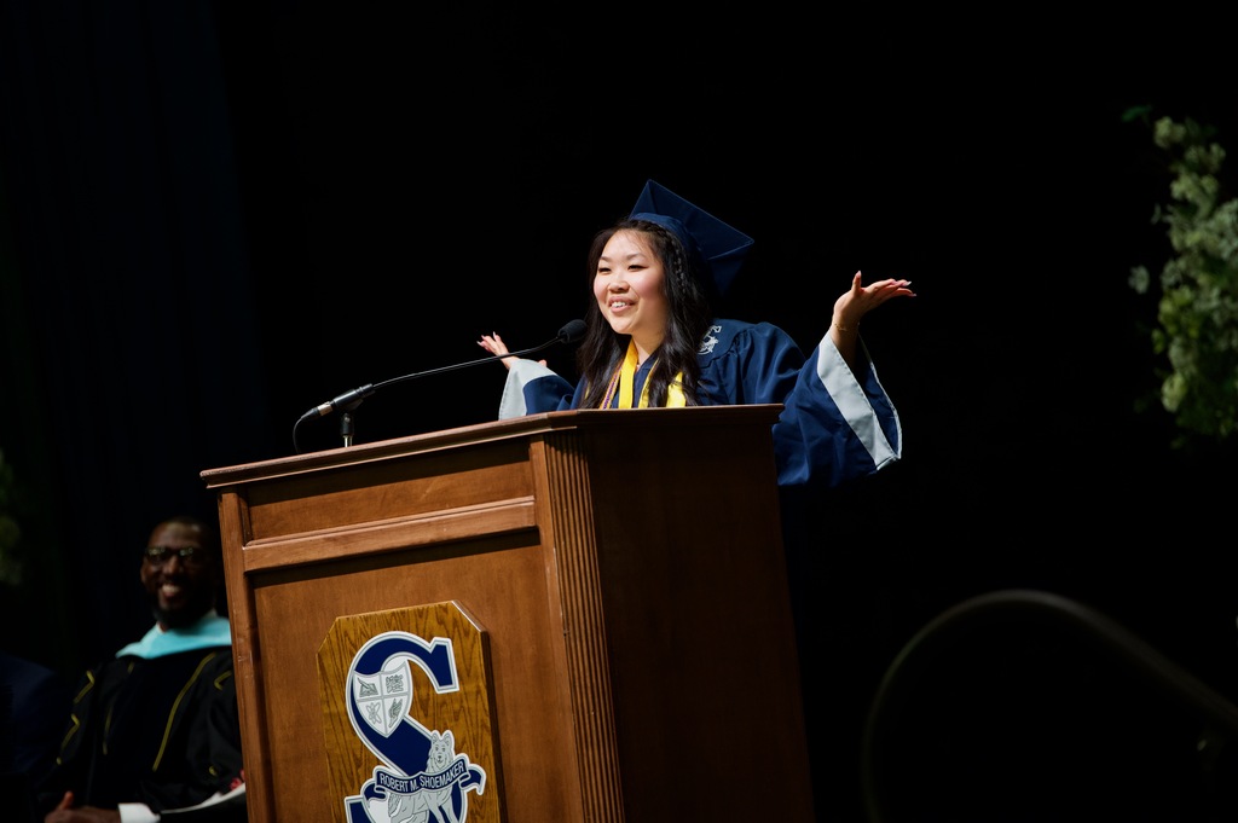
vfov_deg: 6.9
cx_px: 619
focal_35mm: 200
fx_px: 6872
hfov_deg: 10.3
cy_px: 412
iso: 1600
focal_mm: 200
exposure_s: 1/640
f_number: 2.8
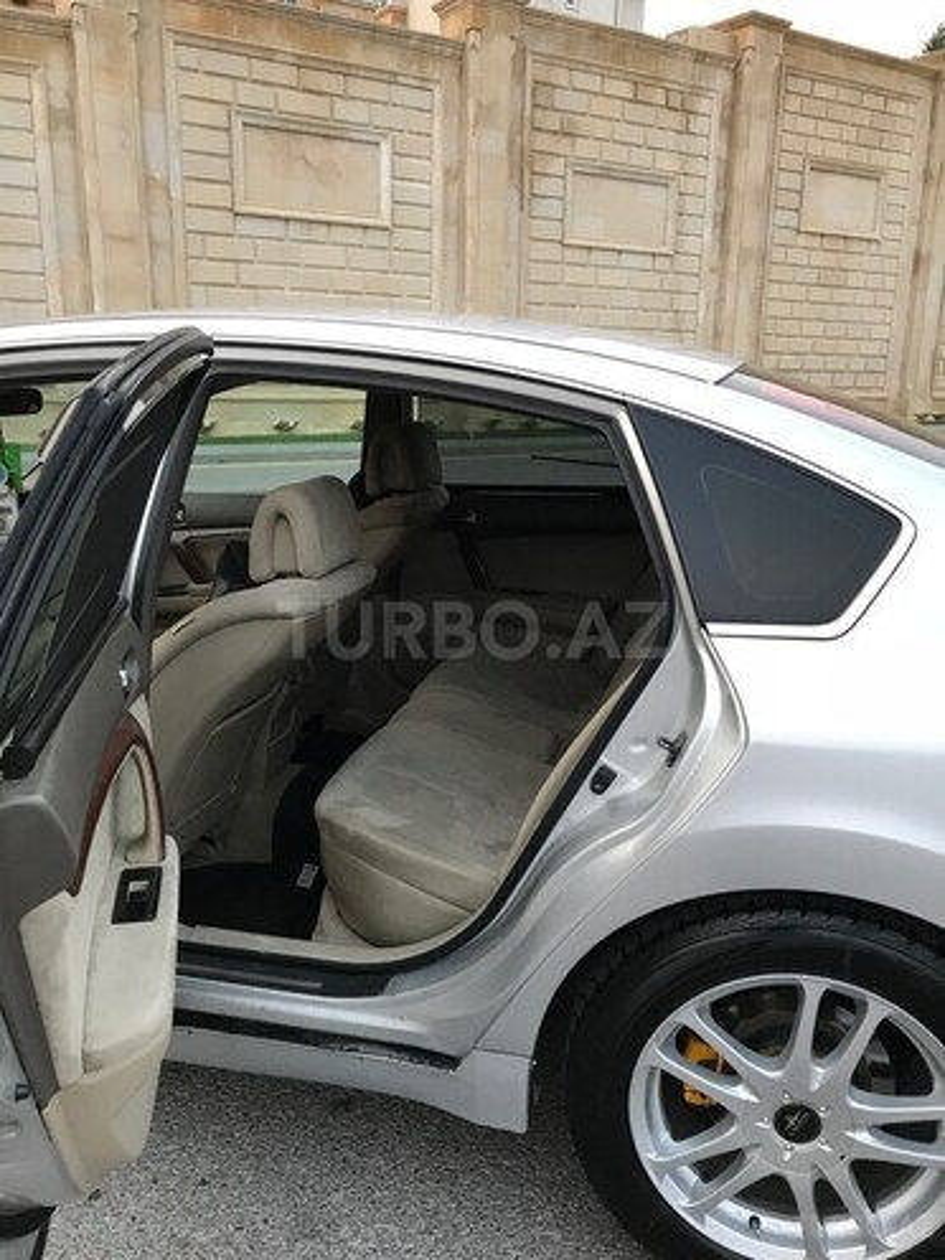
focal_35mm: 28
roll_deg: -0.9
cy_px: 630
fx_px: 1019
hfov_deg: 49.7
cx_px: 472
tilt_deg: -14.0
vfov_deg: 63.4
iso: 32
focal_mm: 3.99
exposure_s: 1/25
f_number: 1.8
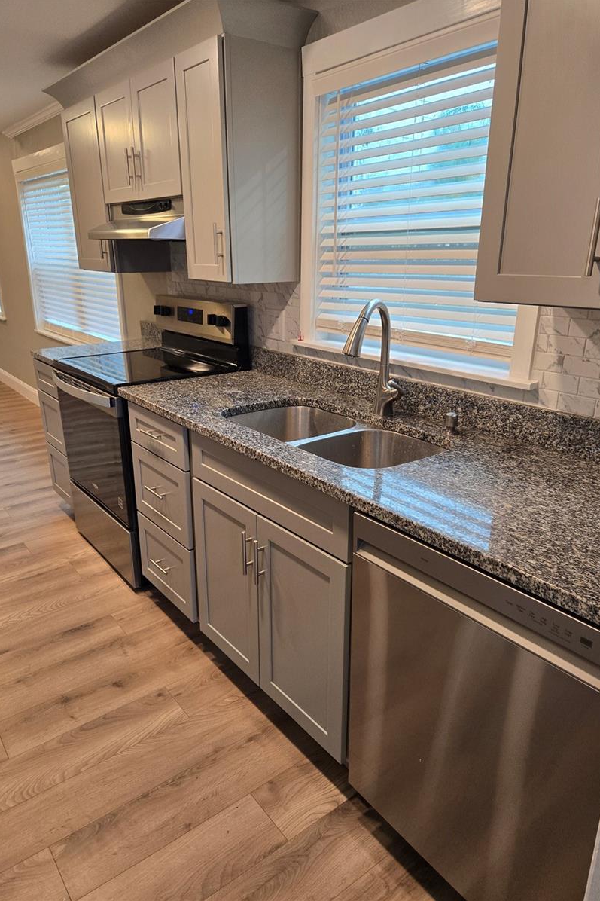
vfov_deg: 73.8
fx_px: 600
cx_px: 300
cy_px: 450
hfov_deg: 53.1
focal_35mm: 24
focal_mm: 5.4
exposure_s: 1/120
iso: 160
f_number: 1.8
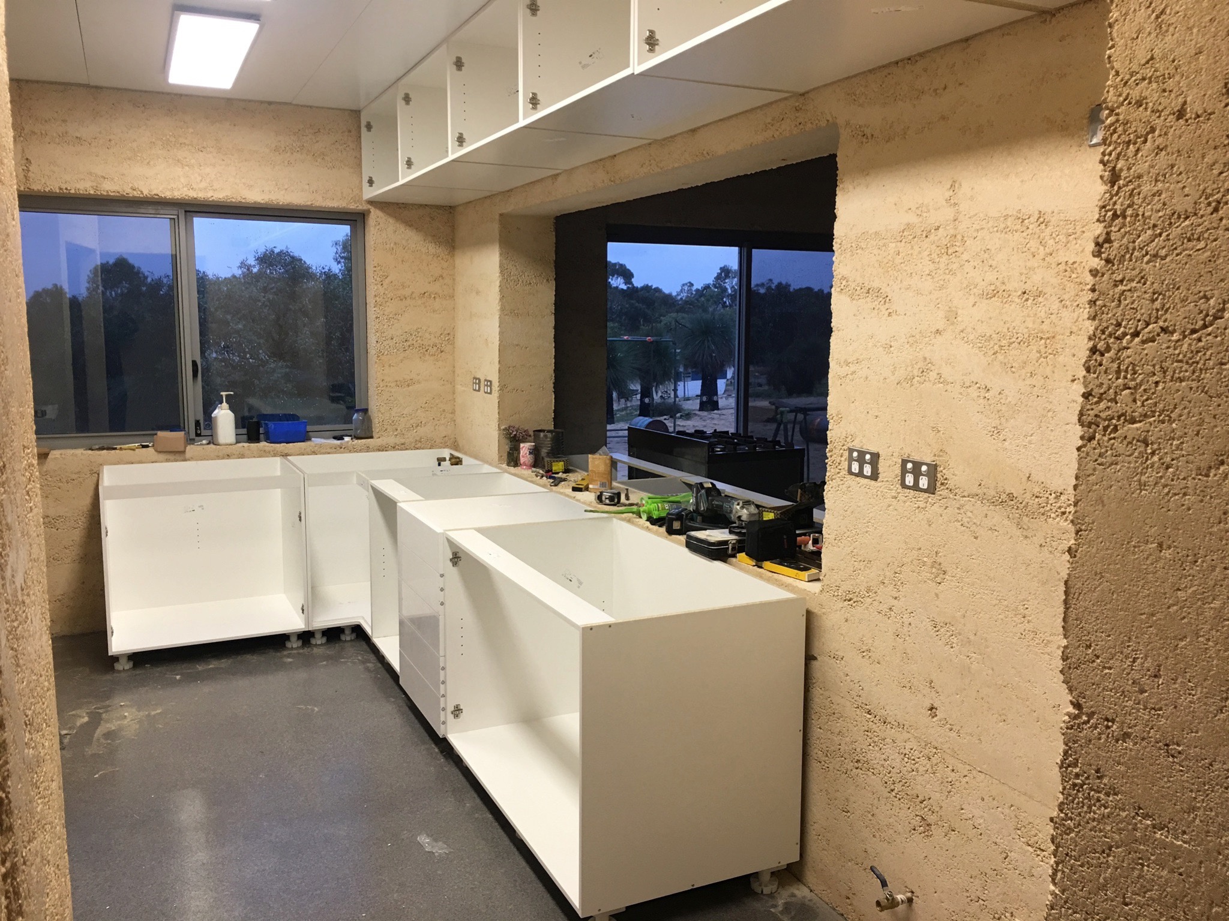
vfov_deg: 48.2
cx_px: 614
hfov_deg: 61.7
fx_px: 1030
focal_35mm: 29
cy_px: 460
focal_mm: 4.15
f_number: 2.2
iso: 50
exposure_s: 1/33
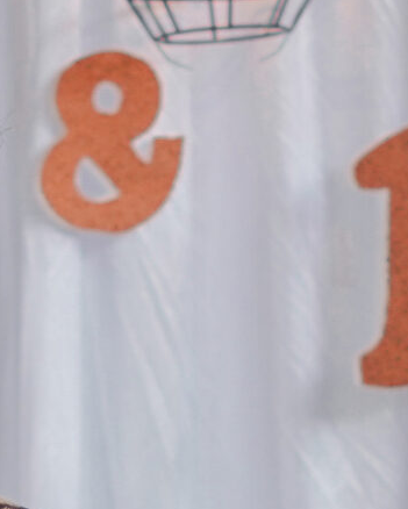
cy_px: 486
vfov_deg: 4.7
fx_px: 6197
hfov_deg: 3.8
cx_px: 128
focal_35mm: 411
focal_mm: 50
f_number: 1.8
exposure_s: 1/1000
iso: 250
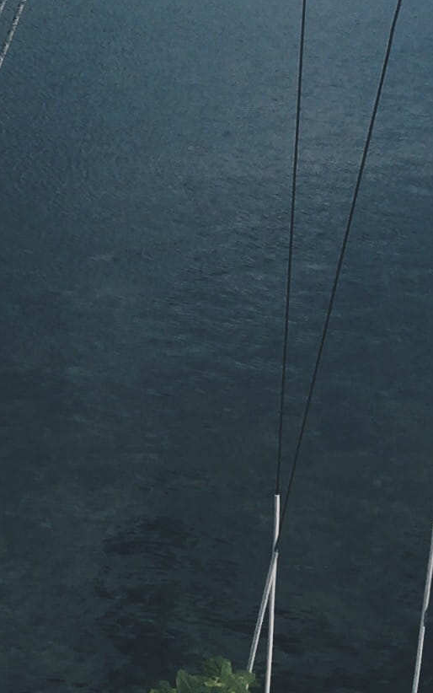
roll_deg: -2.9
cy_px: -244
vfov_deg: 16.1
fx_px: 2303
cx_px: 6
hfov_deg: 10.7
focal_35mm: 122
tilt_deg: -2.4
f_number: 2.2
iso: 32
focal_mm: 4.15
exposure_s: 1/3300
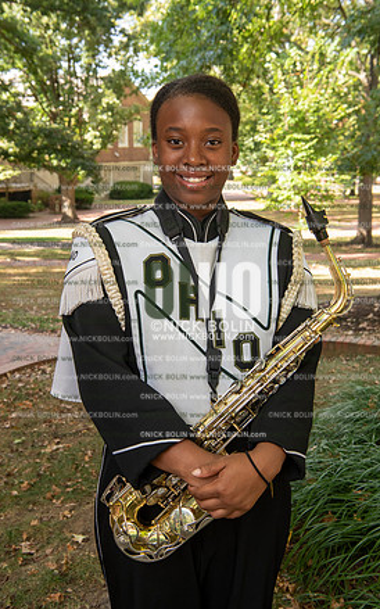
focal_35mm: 47
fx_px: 780
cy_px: 301
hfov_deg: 27.4
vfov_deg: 42.7
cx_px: 202
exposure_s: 1/100
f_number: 8
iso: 500
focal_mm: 45
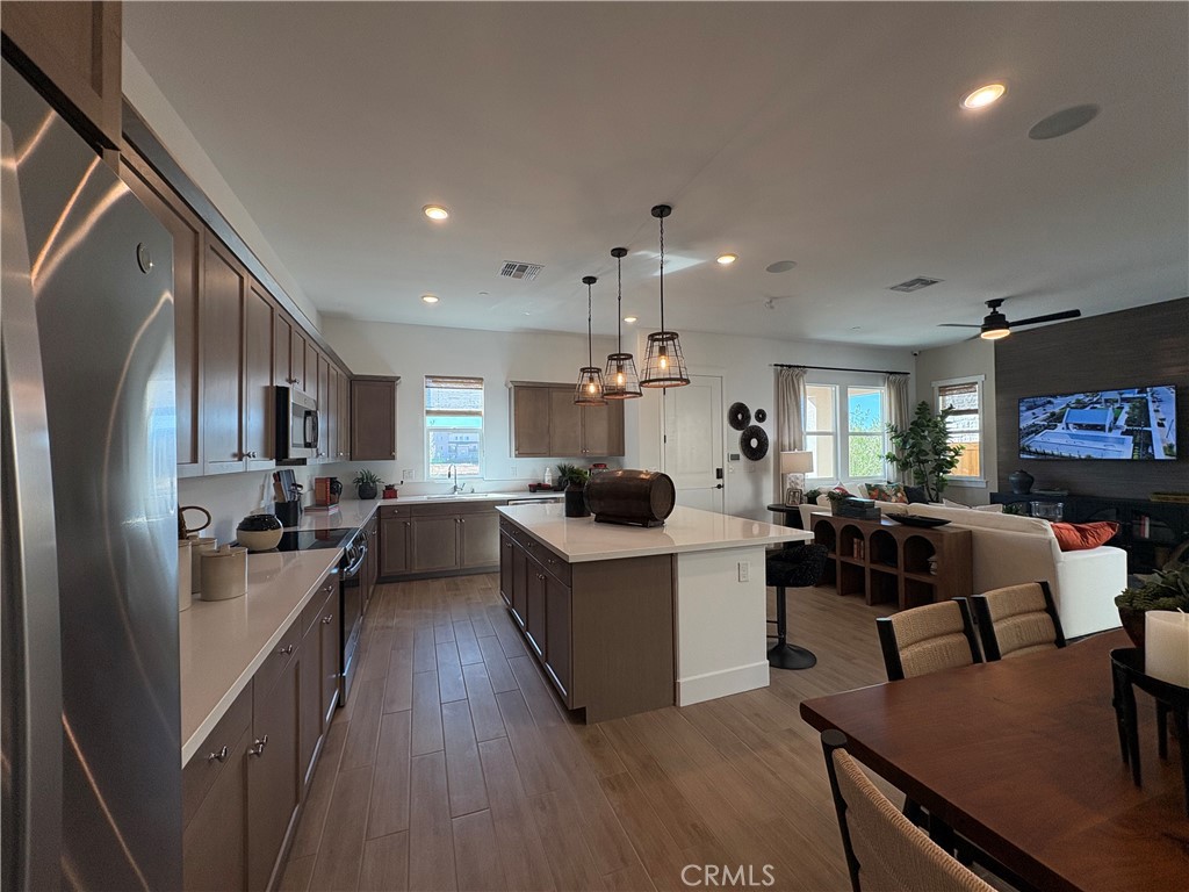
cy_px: 446
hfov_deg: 102.1
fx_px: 481
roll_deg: +1.0
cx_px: 594
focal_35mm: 14
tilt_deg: +0.8
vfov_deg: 85.7
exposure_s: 1/142
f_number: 2.2
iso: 100
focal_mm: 2.22
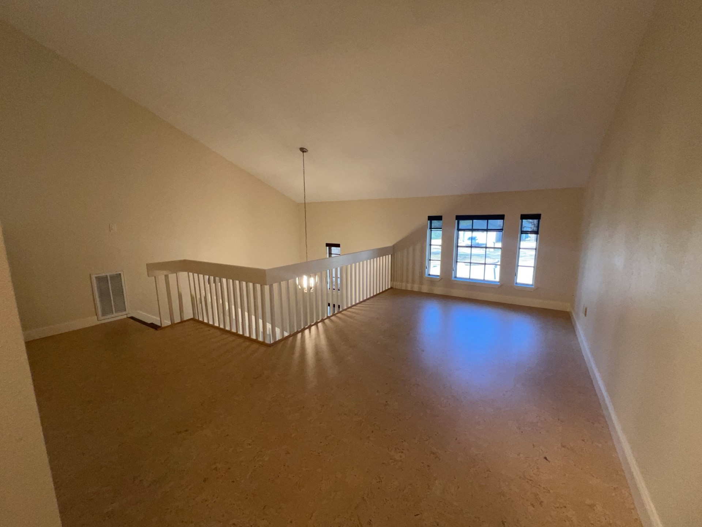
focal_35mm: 13
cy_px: 264
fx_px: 264
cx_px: 351
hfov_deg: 106.2
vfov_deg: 89.9
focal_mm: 1.57
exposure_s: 1/99
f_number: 1.8
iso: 160
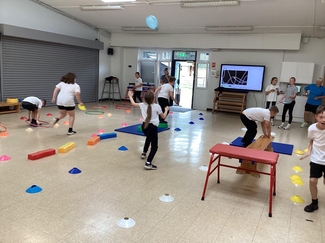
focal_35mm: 31
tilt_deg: -12.2
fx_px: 291
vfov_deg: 45.4
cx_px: 162
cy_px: 122
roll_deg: -1.6
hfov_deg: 58.4
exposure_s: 1/100
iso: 80
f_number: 2.4
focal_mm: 3.3
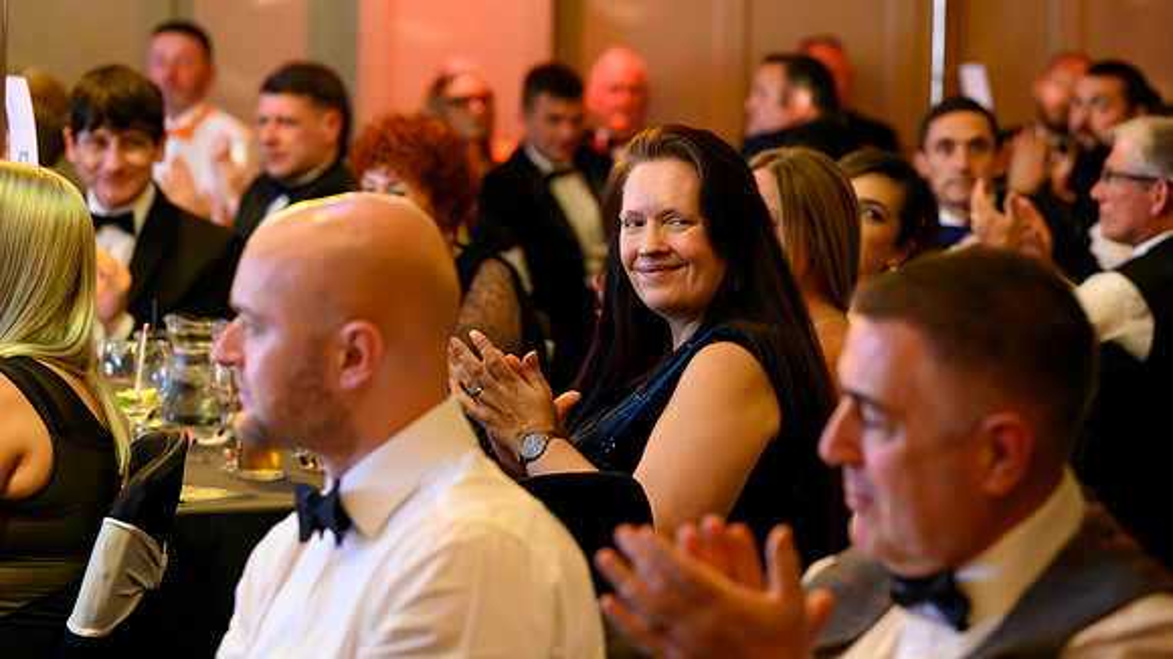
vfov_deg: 11.1
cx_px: 586
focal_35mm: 109
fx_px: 3391
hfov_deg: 19.6
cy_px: 281
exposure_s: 1/200
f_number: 4
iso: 32000
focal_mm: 104
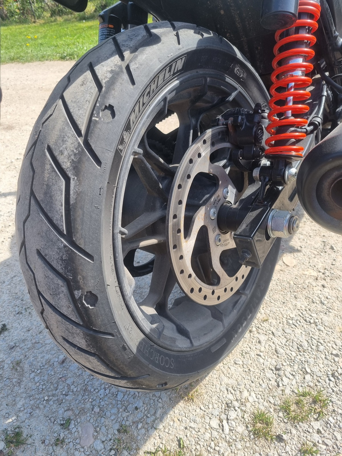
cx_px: 171
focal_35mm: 26
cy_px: 228
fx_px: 343
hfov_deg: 53.1
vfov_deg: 67.3
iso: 50
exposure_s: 1/900
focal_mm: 5.4
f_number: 1.8
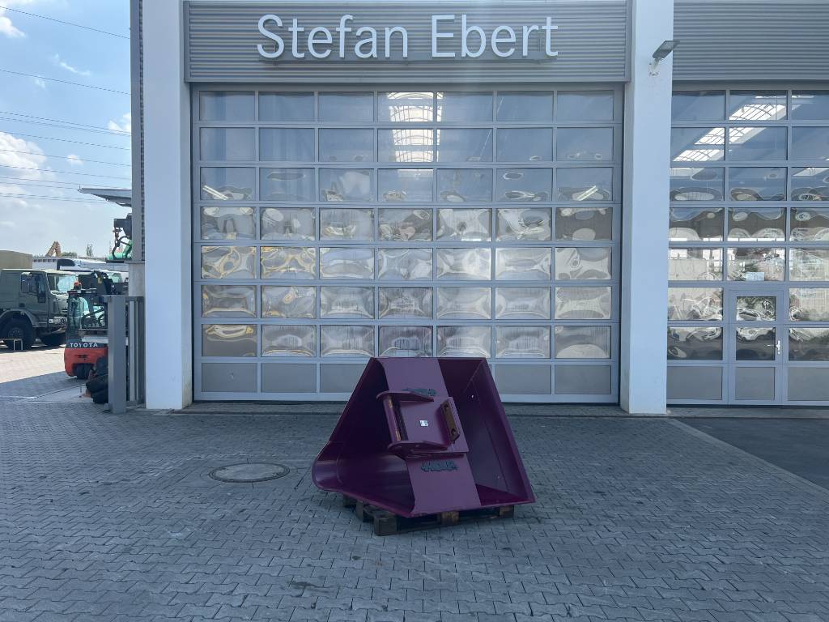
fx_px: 623
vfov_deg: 53.1
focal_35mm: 26
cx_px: 414
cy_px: 311
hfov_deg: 67.3
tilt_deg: -1.3
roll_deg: +0.4
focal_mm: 5.7
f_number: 1.5
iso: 50
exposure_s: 1/1934
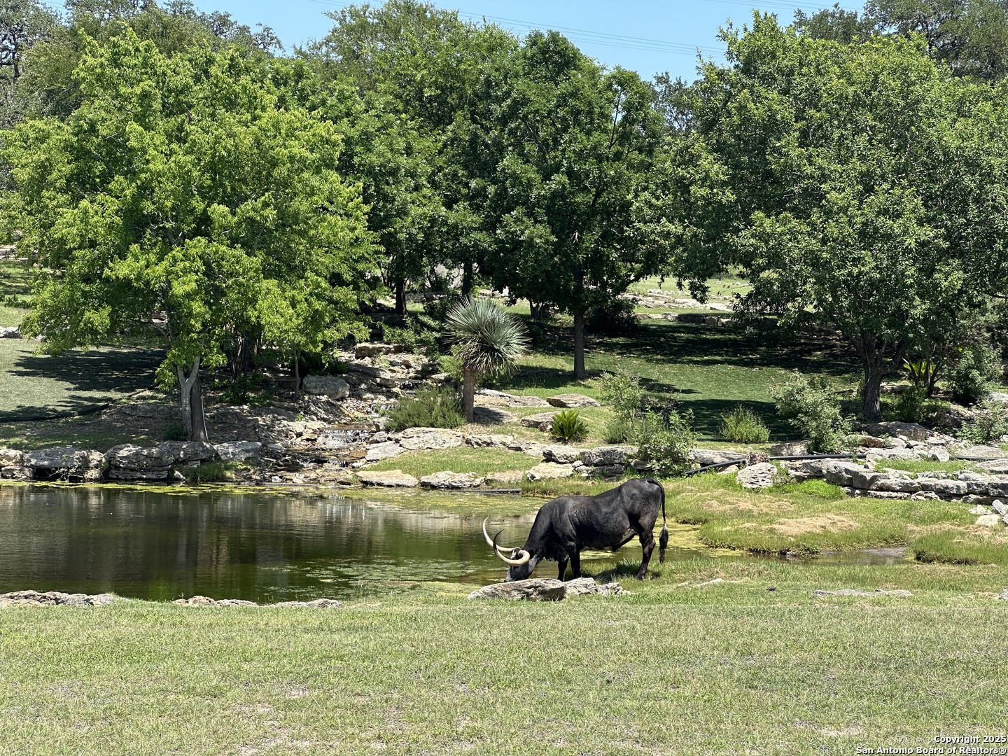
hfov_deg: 25.3
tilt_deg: +0.1
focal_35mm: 77
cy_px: 378
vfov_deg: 19.1
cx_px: 504
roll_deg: -1.8
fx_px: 2242
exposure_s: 1/401
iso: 32
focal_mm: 9
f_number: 2.8
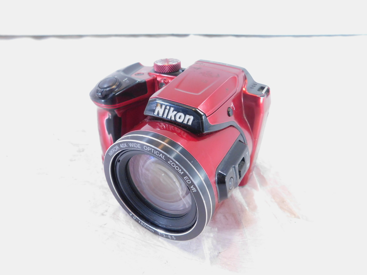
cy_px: 138
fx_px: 244
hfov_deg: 73.9
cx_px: 184
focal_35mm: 23
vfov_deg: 58.9
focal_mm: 4
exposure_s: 1/30
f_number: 3
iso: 400
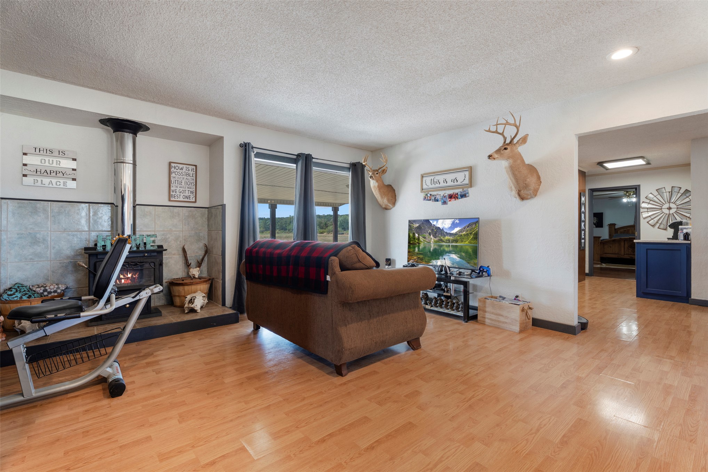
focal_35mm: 16
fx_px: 315
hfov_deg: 96.7
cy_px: 236
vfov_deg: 73.7
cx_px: 354
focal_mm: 16
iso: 200
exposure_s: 1/2
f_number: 8
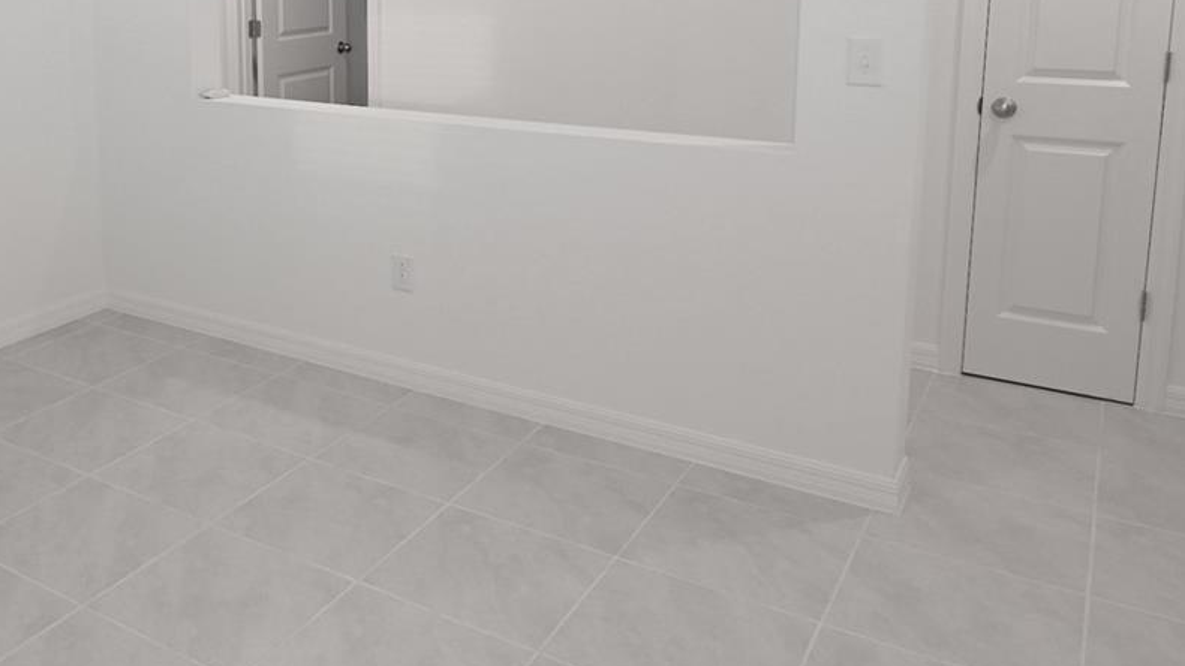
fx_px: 1131
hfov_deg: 52.2
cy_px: 106
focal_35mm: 36
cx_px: 258
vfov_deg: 31.7
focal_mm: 17
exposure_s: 1/60
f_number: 4
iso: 280
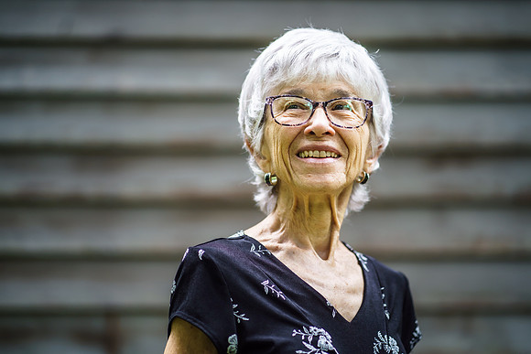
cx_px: 265
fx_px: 1287
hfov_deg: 23.3
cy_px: 177
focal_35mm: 87
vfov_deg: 15.7
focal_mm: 85
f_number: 2
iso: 200
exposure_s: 1/250
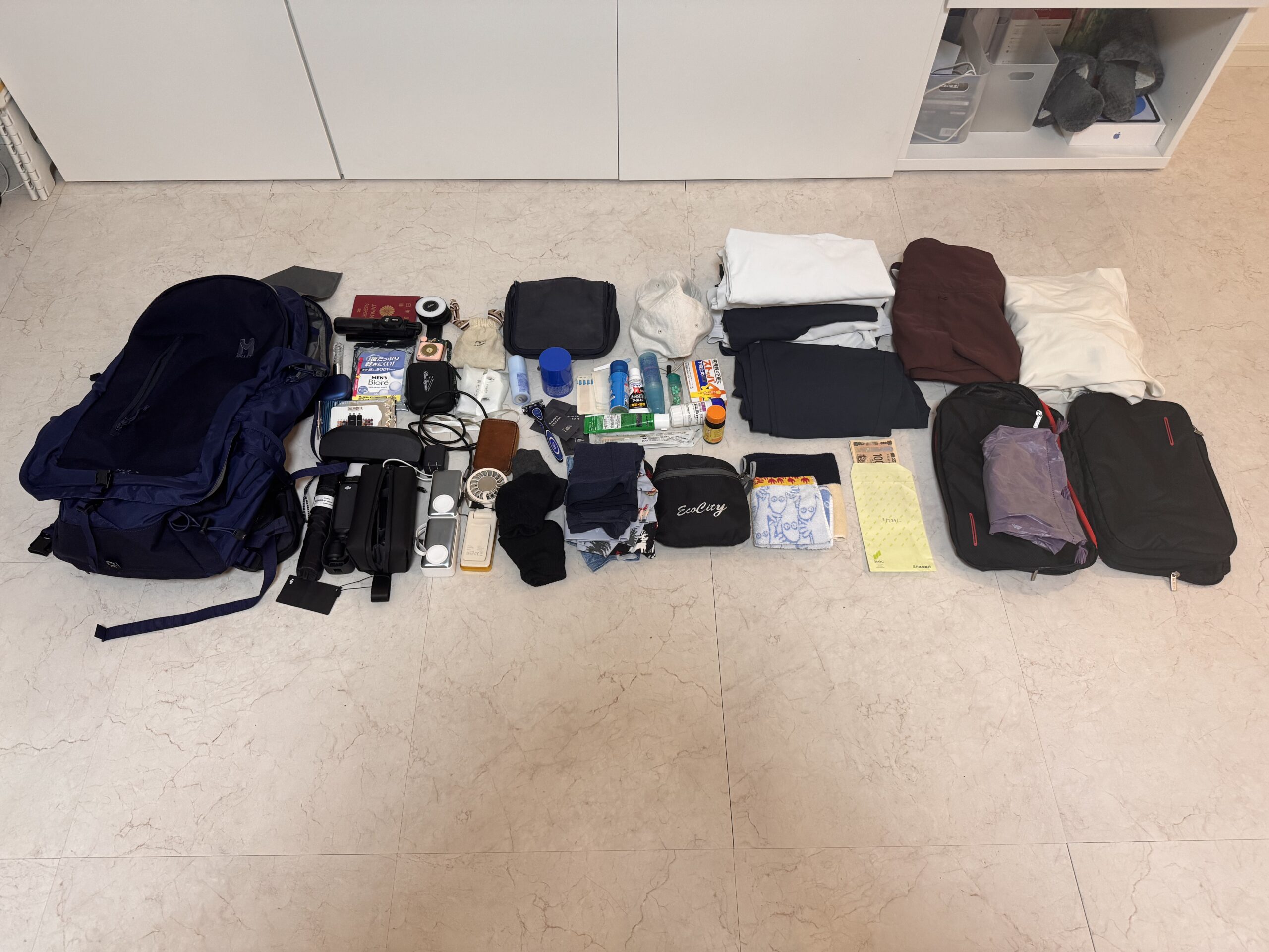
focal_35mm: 24
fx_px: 880
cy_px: 476
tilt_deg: -56.3
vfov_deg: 56.8
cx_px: 634
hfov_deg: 71.6
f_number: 1.78
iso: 200
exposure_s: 1/67
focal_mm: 6.76
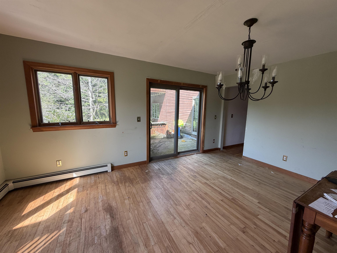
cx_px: 168
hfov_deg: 102.1
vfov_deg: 85.7
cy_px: 126
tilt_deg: -7.7
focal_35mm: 14
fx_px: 136
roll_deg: -0.4
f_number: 2.2
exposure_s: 1/121
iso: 100
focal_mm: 2.22
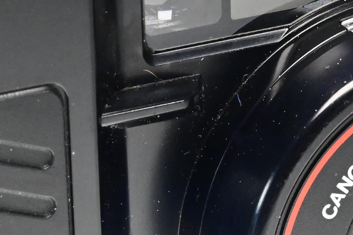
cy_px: 274
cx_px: 181
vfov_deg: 6.2
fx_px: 2156
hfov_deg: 9.4
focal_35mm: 220
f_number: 25
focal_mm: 50
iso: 5000
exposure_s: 1/125
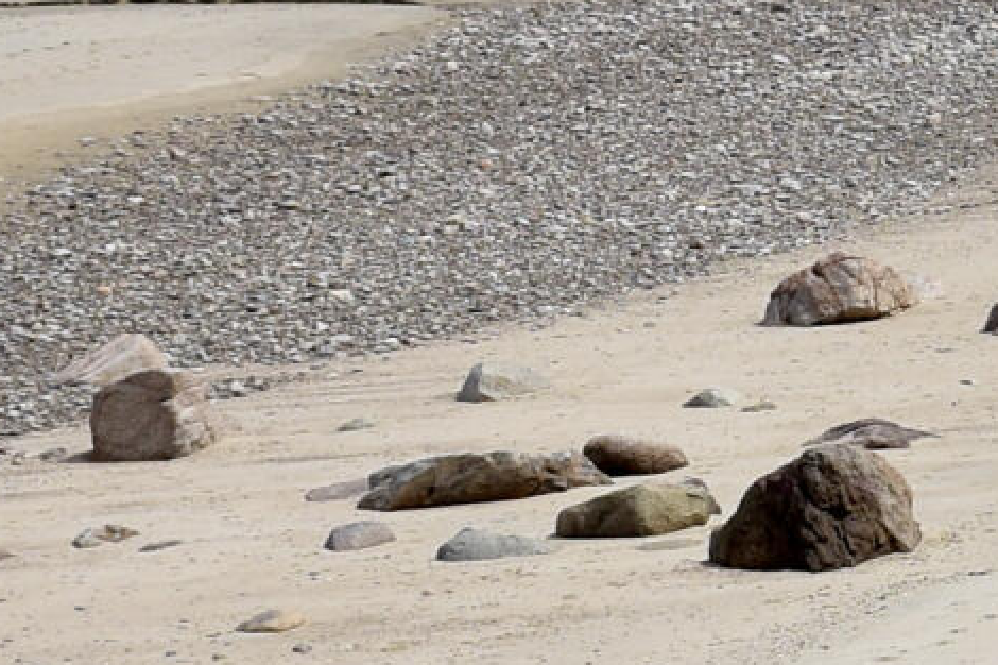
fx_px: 13274
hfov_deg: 4.2
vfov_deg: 2.9
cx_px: 2223
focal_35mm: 479
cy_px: -447
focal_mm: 50
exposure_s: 1/500
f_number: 8
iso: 125
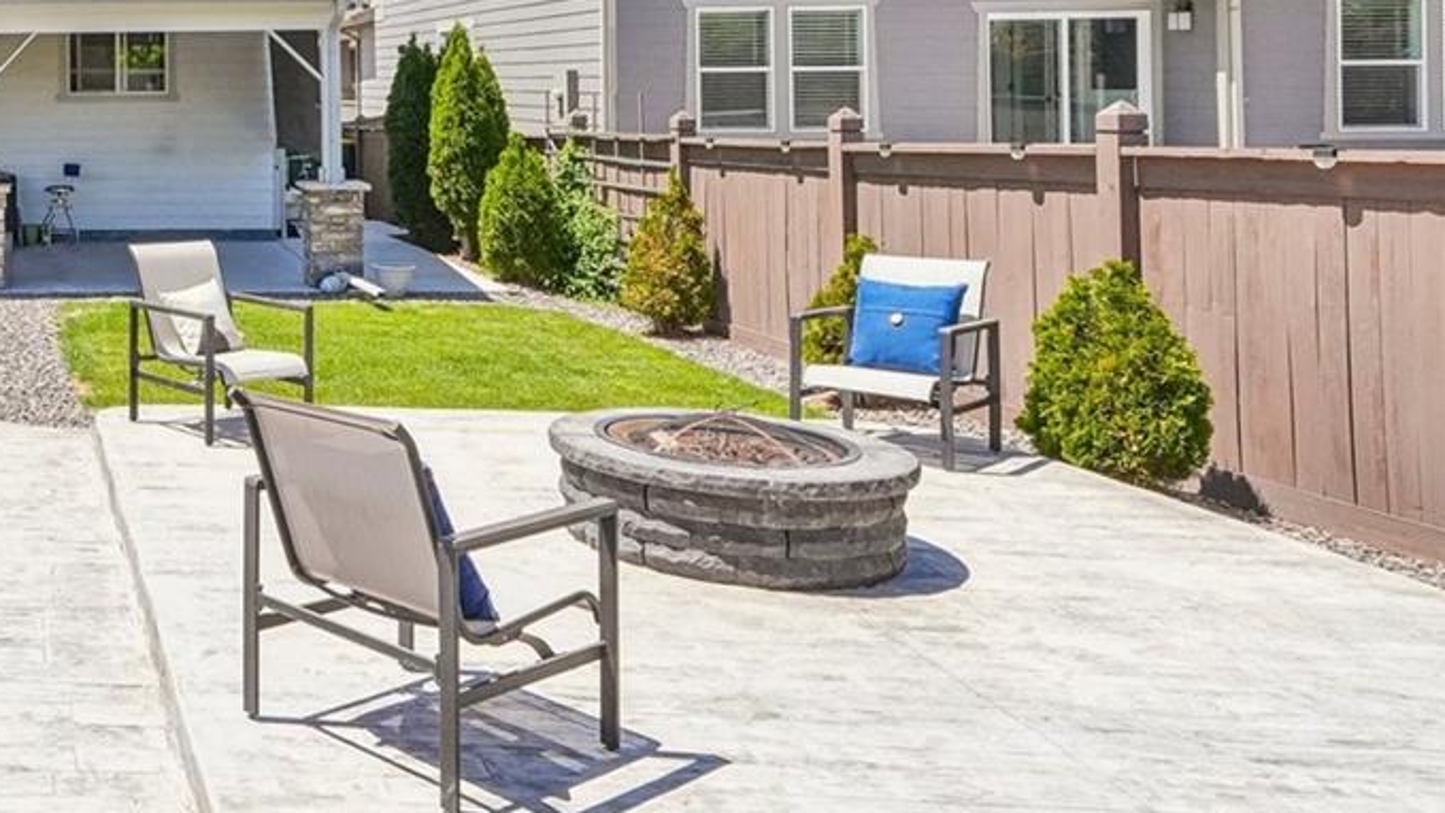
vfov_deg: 30.5
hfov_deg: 43.9
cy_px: 74
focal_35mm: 37
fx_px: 1418
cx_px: -79
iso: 800
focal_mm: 10
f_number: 8
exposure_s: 1/800
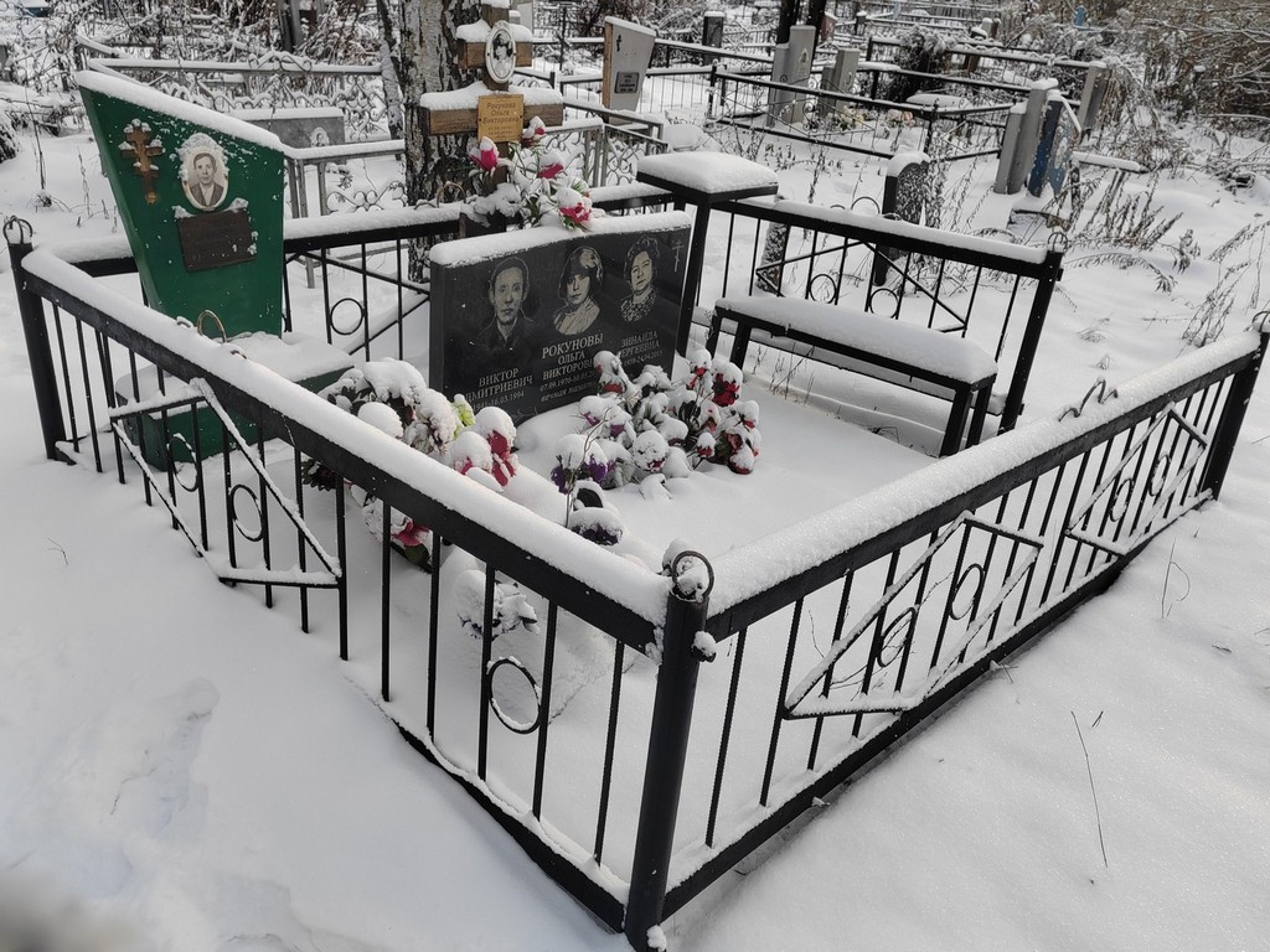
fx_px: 991
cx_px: 635
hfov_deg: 65.3
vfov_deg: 51.4
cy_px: 476
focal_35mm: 27
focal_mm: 5.52
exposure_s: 1/552
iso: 100
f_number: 1.9
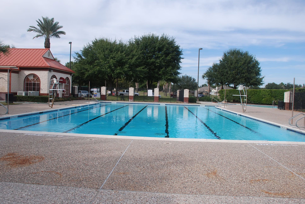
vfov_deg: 43.7
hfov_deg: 61.9
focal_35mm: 30
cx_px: 152
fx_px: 254
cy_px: 102
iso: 200
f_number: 8
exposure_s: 1/250
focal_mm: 20
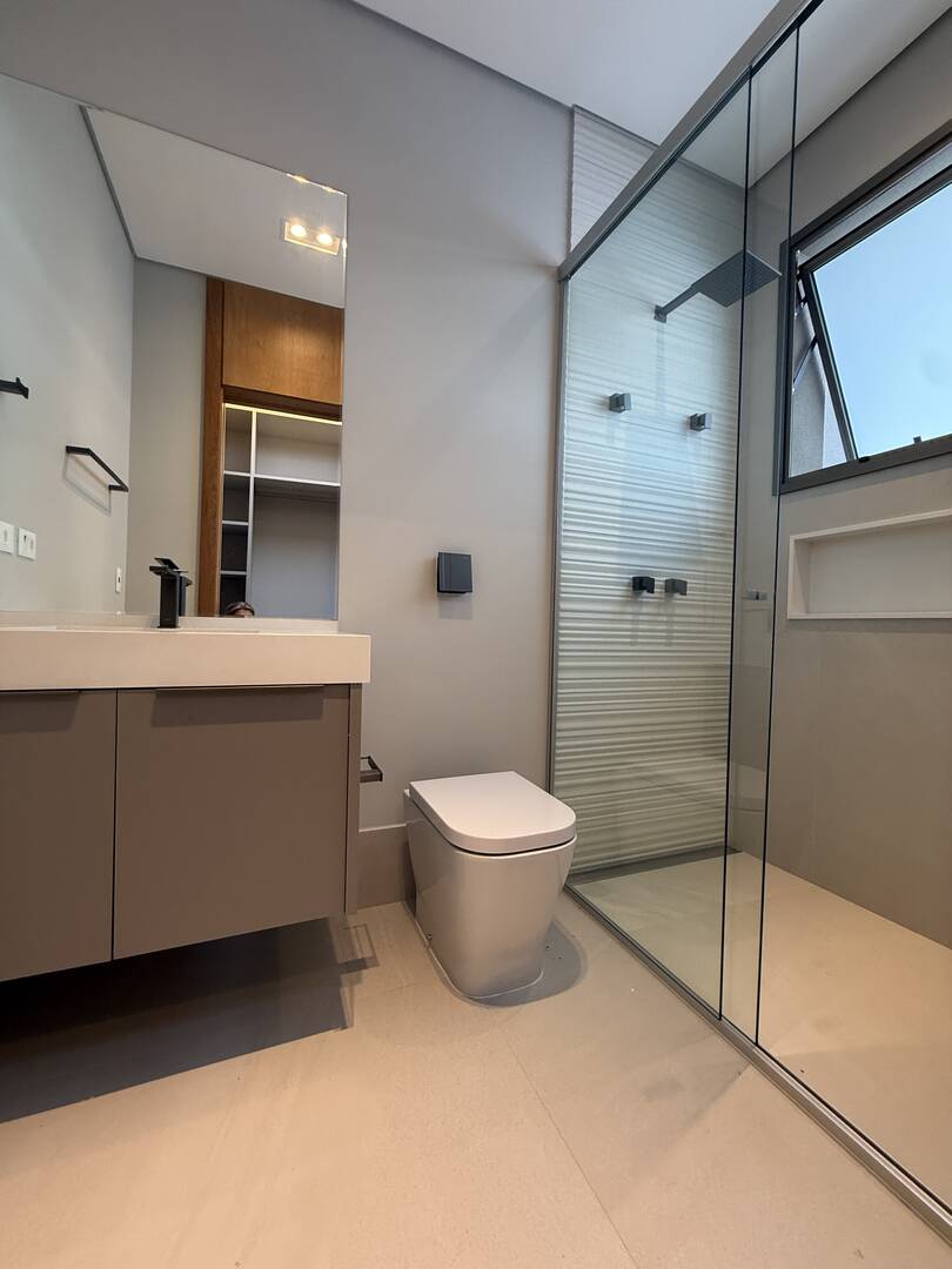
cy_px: 634
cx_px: 476
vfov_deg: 102.1
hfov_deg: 85.7
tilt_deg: +1.3
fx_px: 513
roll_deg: -3.2
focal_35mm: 14
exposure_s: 1/120
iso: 200
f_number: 2.2
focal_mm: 2.22
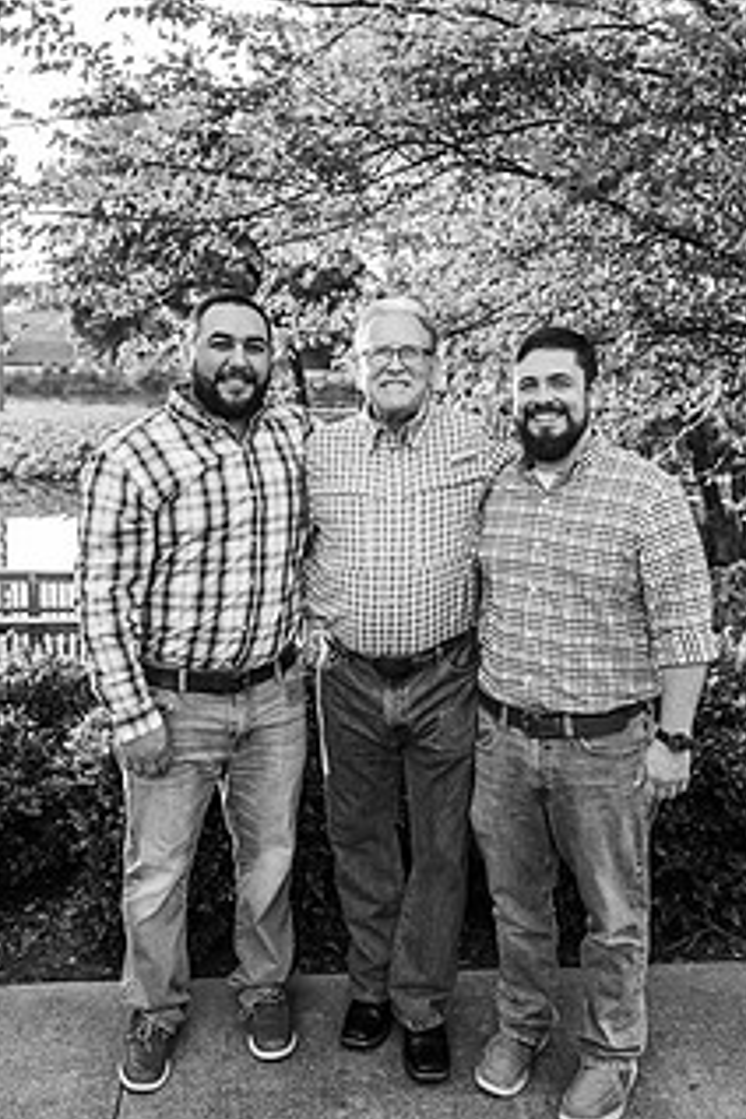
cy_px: 500
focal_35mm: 34
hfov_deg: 38.9
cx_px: 394
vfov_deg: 55.7
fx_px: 1057
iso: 320
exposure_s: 1/200
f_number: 3.2
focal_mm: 24
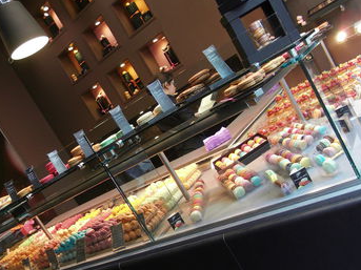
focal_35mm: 35
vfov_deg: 40.3
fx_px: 365
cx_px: 173
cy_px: 174
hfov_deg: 52.6
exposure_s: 1/60
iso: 100
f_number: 2.8
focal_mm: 4.3
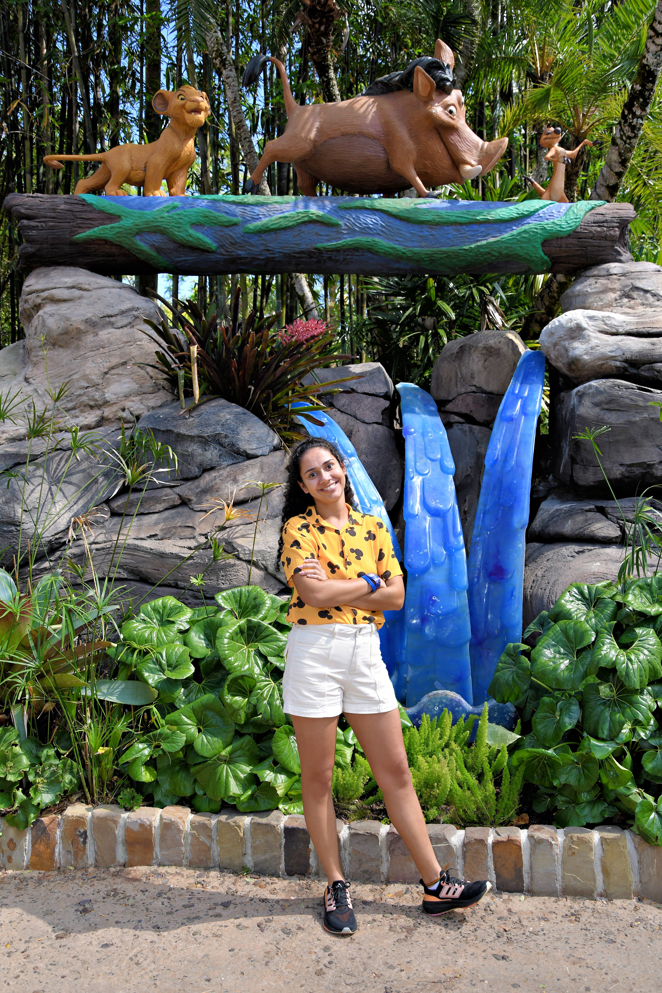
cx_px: 331
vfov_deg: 57.2
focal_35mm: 33
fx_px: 910
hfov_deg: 40.0
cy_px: 496
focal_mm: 22
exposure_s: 1/250
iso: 100
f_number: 5
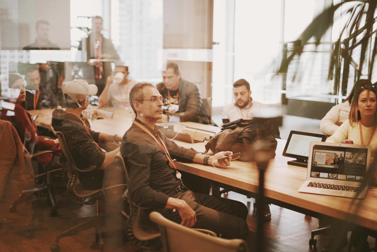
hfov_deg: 39.6
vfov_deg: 27.0
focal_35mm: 50
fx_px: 524
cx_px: 188
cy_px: 126
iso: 400
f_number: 1.8
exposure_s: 1/320
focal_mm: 50
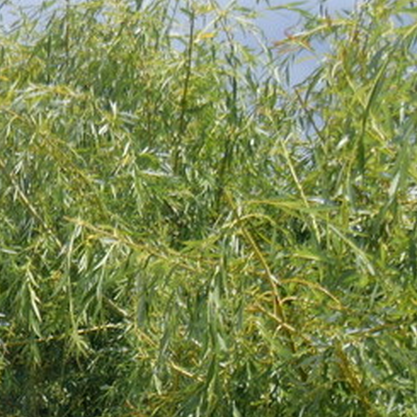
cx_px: -284
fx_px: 1595
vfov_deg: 14.2
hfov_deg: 13.6
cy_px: 578
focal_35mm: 117
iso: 140
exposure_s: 1/800
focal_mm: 22
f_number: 5.6
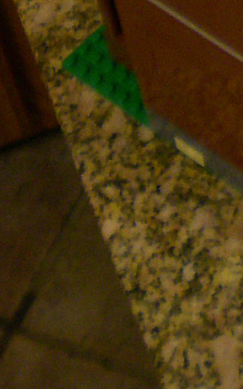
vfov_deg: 13.5
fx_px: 1514
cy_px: -239
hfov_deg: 8.7
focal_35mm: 143
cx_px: 476
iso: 200
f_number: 3.1
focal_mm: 6.3
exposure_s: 1/11.6
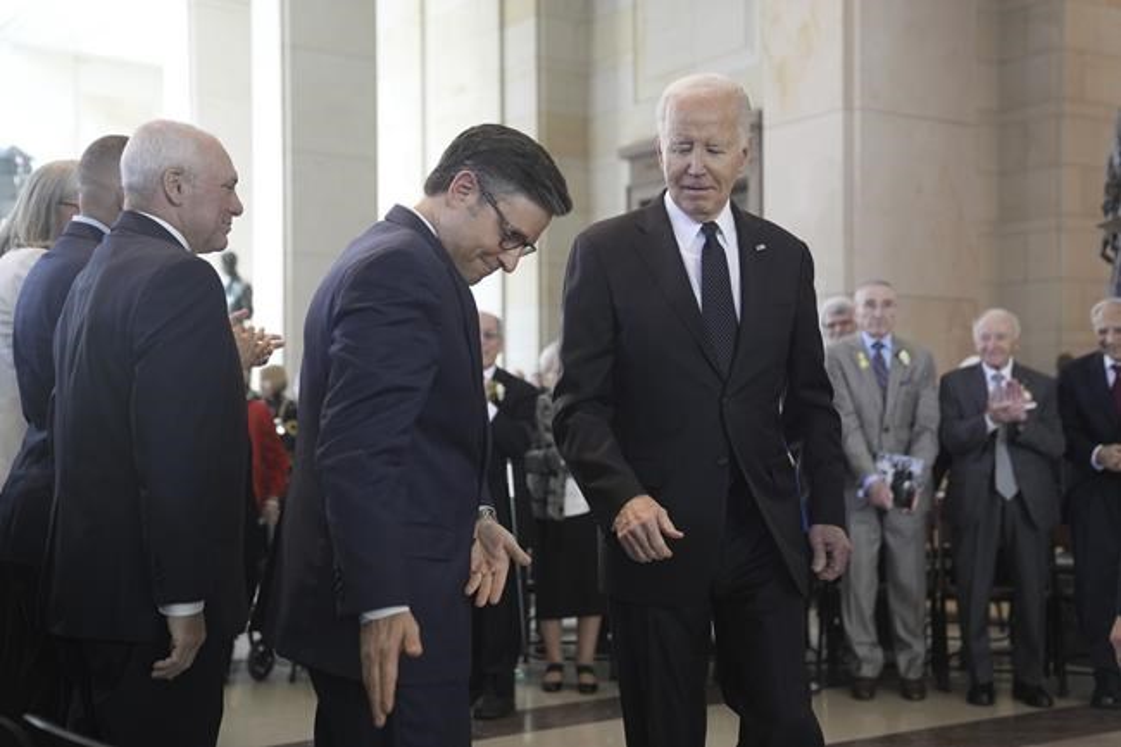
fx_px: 1432
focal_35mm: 46
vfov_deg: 29.2
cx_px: 560
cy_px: 374
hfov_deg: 42.8
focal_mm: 46
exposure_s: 1/640
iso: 2000
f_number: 2.8
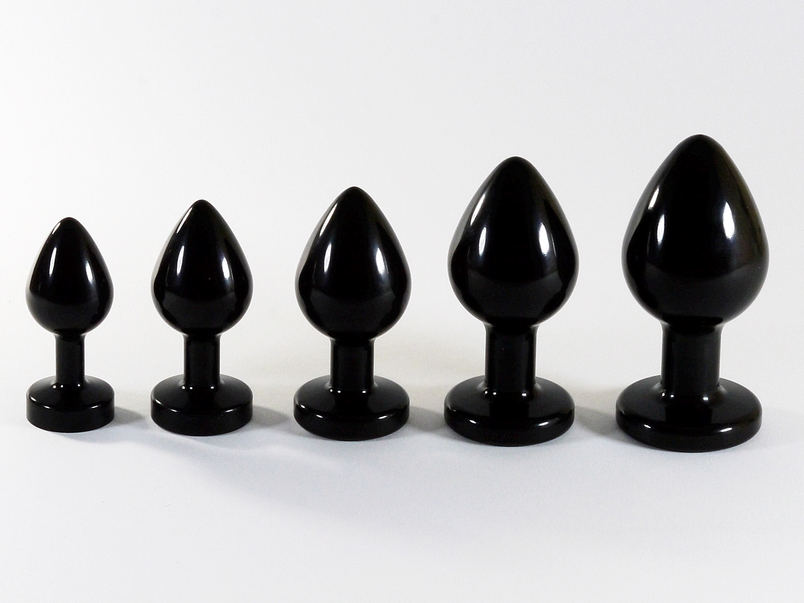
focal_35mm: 187
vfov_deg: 7.9
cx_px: 403
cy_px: 301
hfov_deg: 10.6
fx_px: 4342
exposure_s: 1/25
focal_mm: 93
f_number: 22
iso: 800
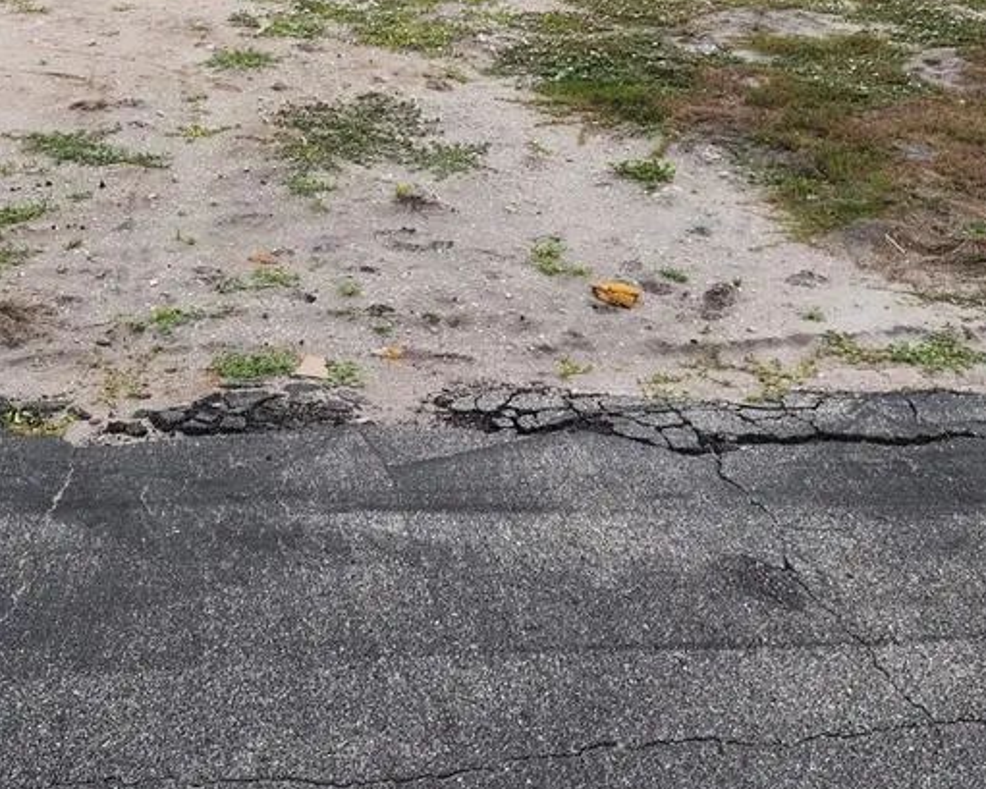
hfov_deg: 40.5
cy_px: 106
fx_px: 1313
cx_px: 305
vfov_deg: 32.1
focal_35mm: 45
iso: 12
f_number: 1.8
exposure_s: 1/1293
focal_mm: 6.4
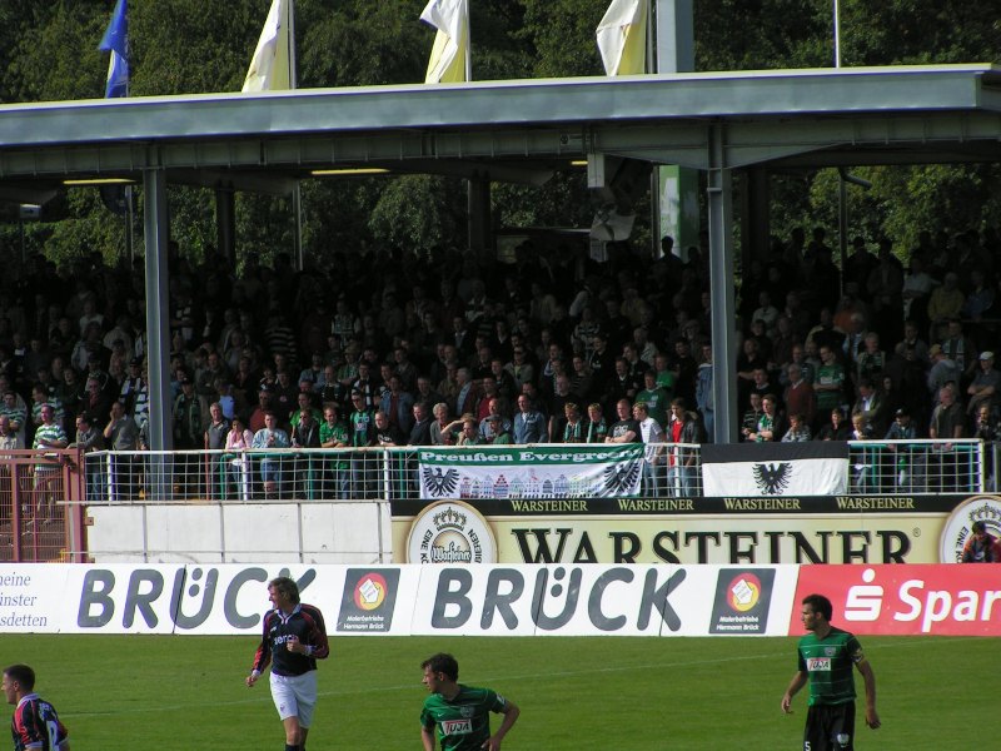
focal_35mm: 271
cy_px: 376
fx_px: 7837
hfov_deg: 7.3
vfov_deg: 5.5
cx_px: 500
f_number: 4.5
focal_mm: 41.4
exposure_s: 1/1000
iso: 50
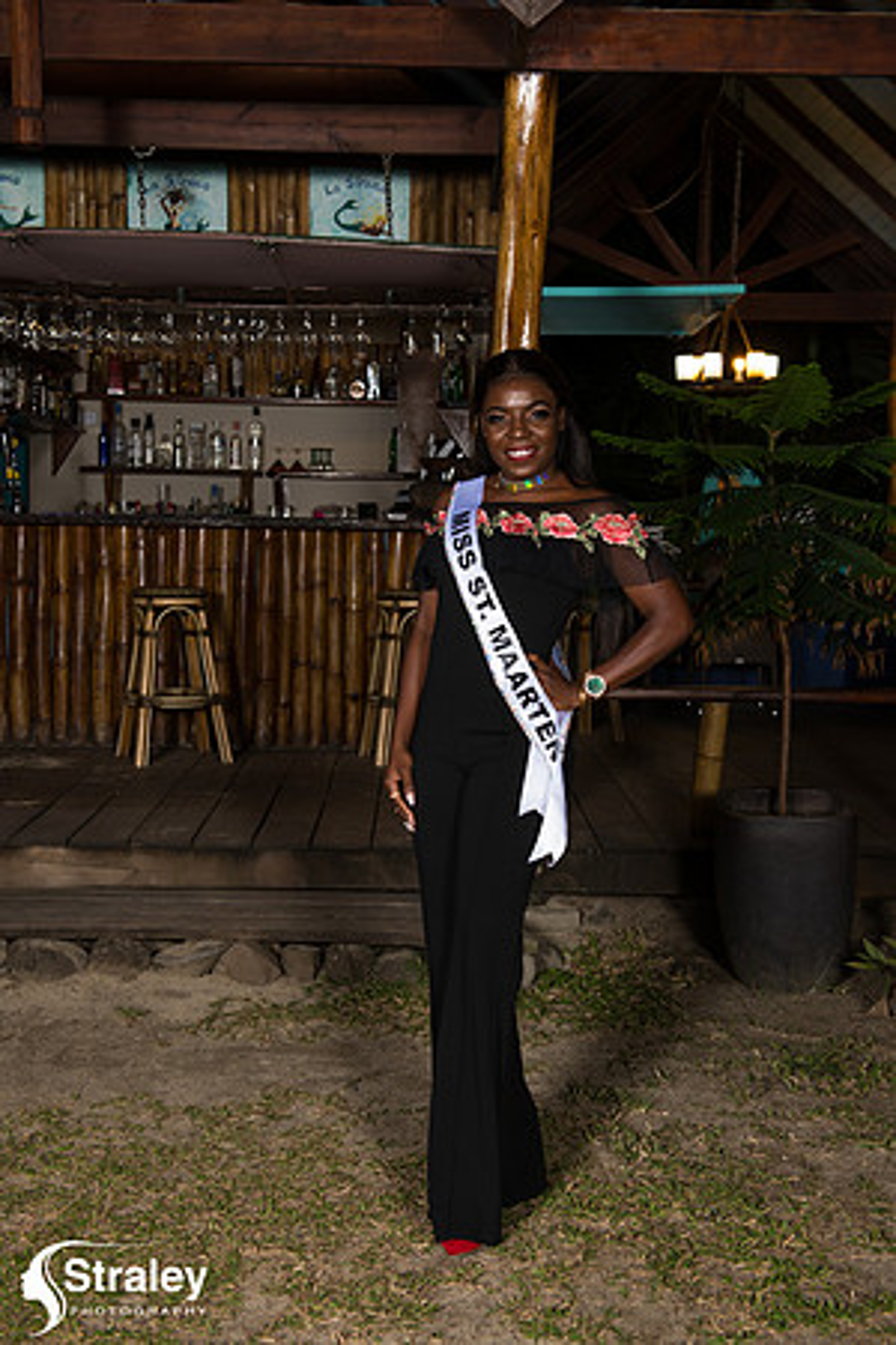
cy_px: 672
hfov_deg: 30.5
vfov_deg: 44.5
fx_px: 1643
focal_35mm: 44
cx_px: 448
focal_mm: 44
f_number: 5.6
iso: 500
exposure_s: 1/80
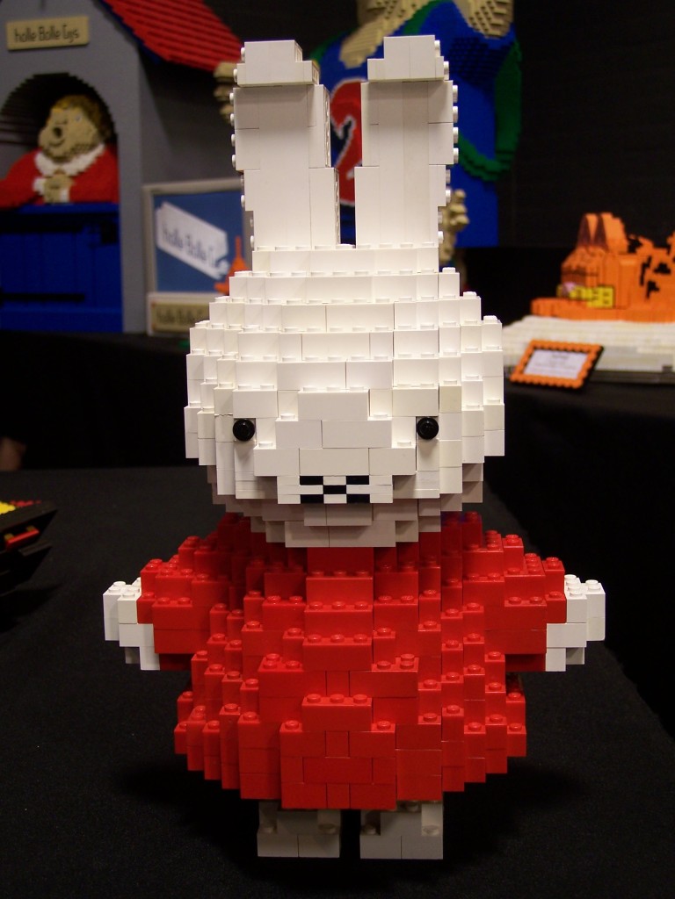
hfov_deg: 28.6
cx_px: 338
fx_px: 1326
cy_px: 450
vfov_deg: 37.5
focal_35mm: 51
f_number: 3
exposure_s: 1/3
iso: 80
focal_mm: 8.5
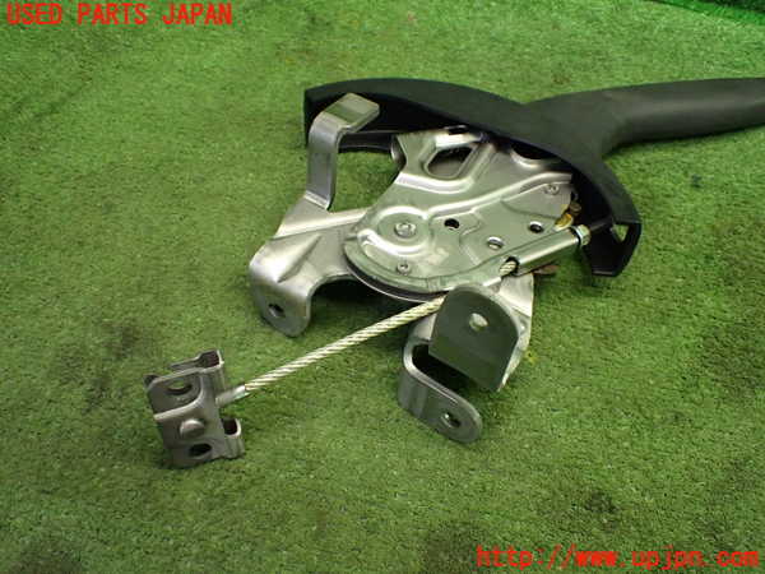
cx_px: 382
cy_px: 287
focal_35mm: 30
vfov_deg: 46.8
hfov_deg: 60.0
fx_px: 663
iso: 800
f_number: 2.3
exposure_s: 1/125
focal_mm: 5.4
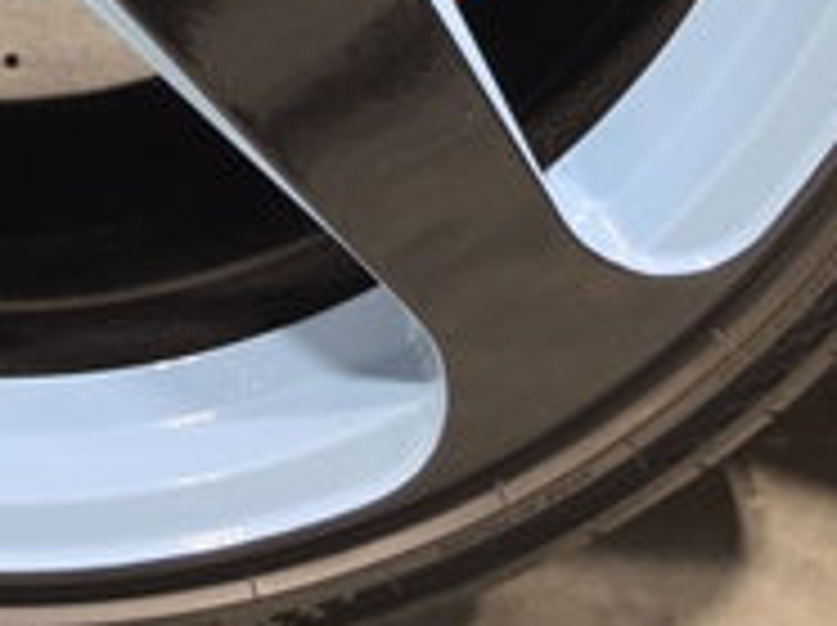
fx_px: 2294
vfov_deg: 13.7
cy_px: -536
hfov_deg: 19.8
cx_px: -72
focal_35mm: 95
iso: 400
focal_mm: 6.5
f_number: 1.4
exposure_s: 1/240
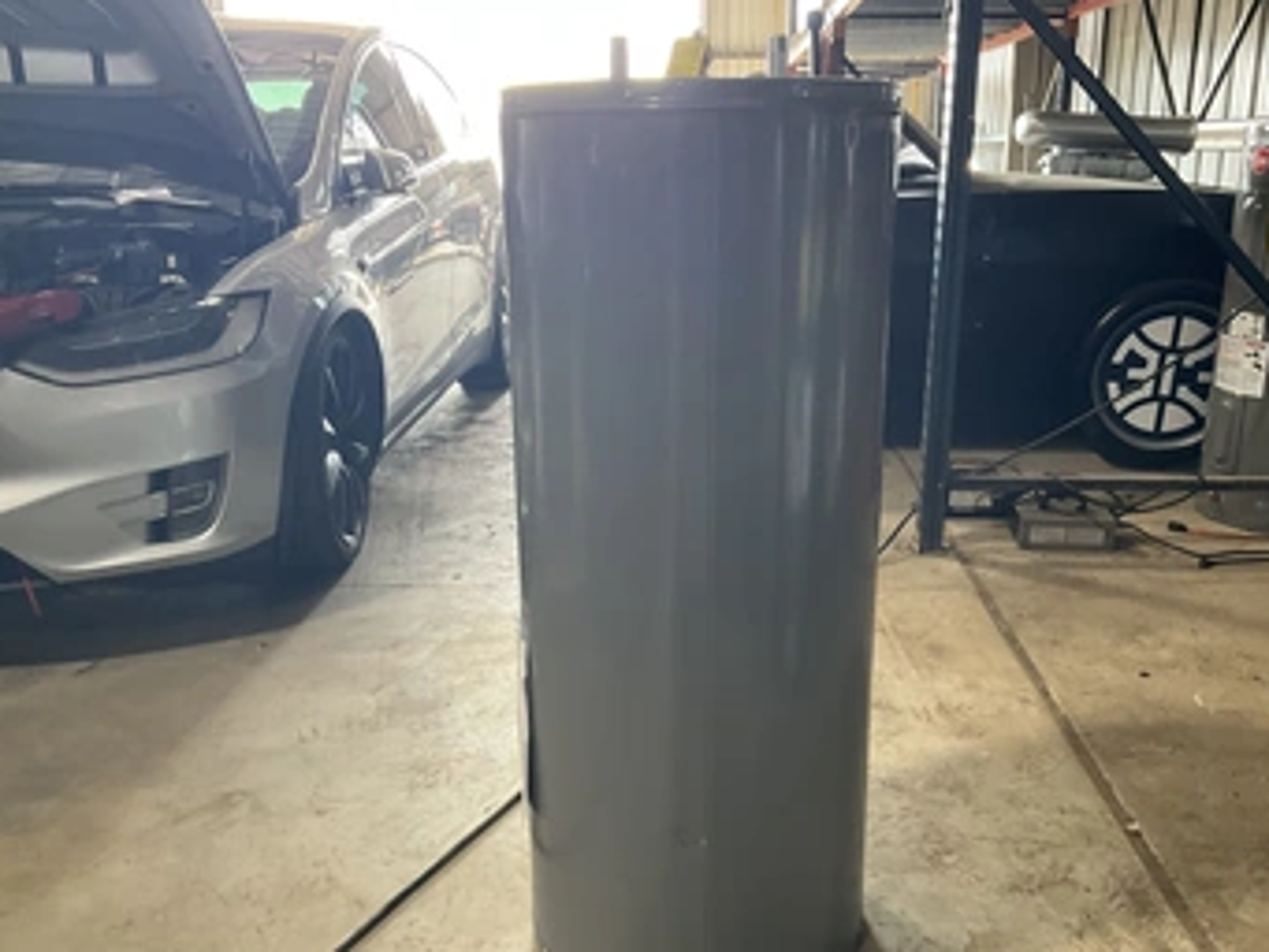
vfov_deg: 41.7
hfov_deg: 53.9
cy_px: 543
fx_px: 1247
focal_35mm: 34
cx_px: 659
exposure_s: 1/60
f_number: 1.8
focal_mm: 3
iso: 100
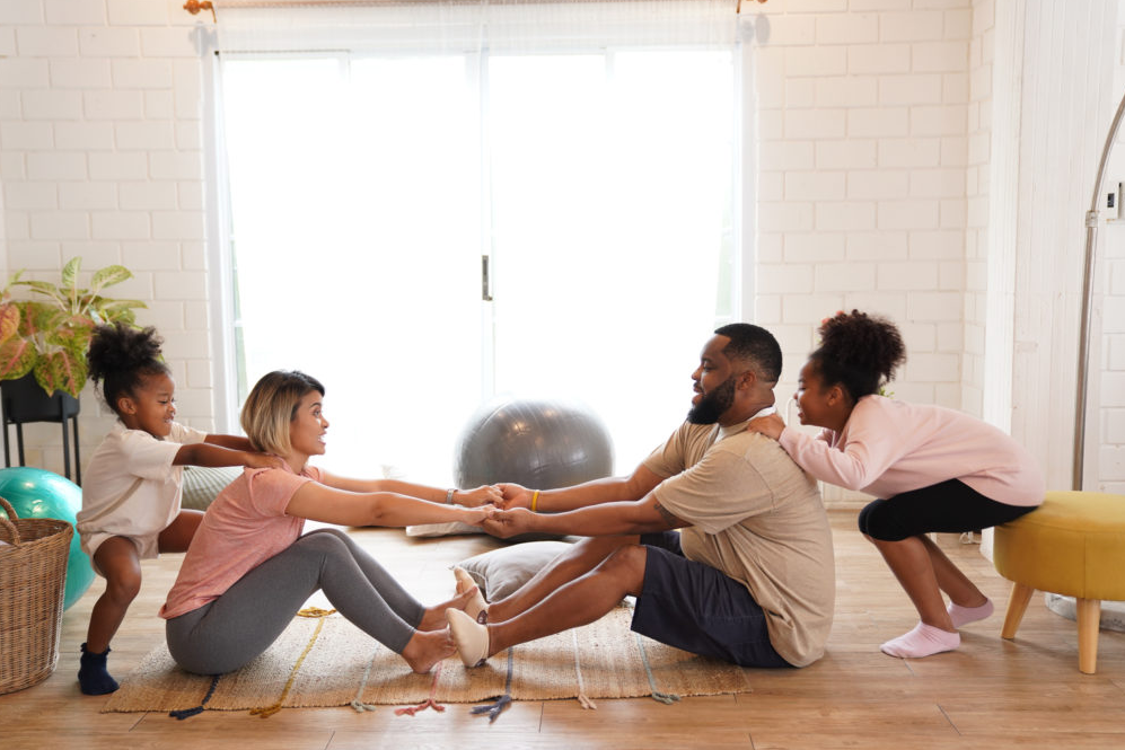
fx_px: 1188
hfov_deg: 50.7
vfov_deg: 35.1
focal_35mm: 38
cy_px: 378
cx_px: 553
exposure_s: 1/80
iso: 800
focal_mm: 37
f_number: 2.8
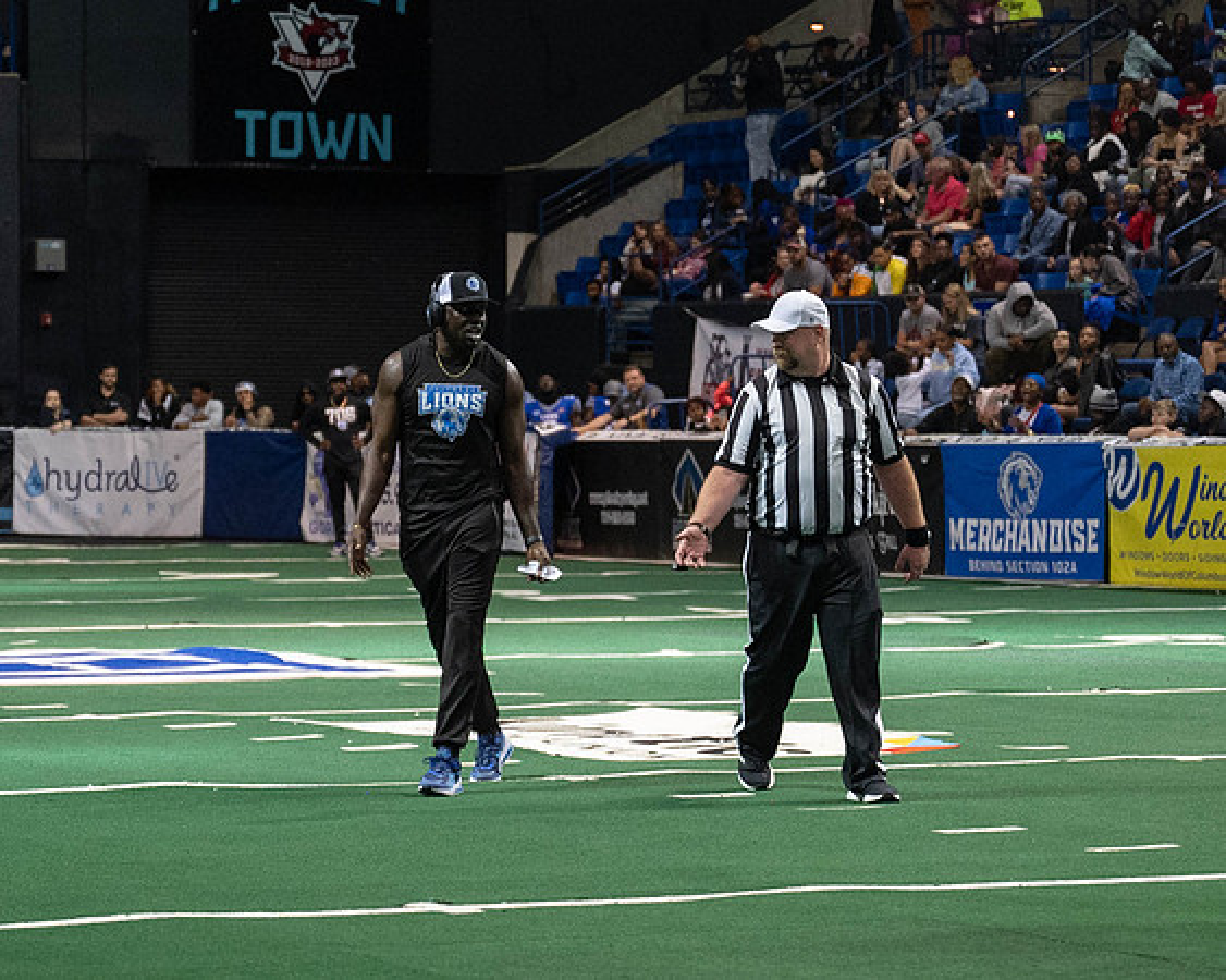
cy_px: 482
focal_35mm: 150
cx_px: 533
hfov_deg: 12.9
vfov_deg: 10.3
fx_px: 5431
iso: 3200
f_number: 2.8
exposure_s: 1/800
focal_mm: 70
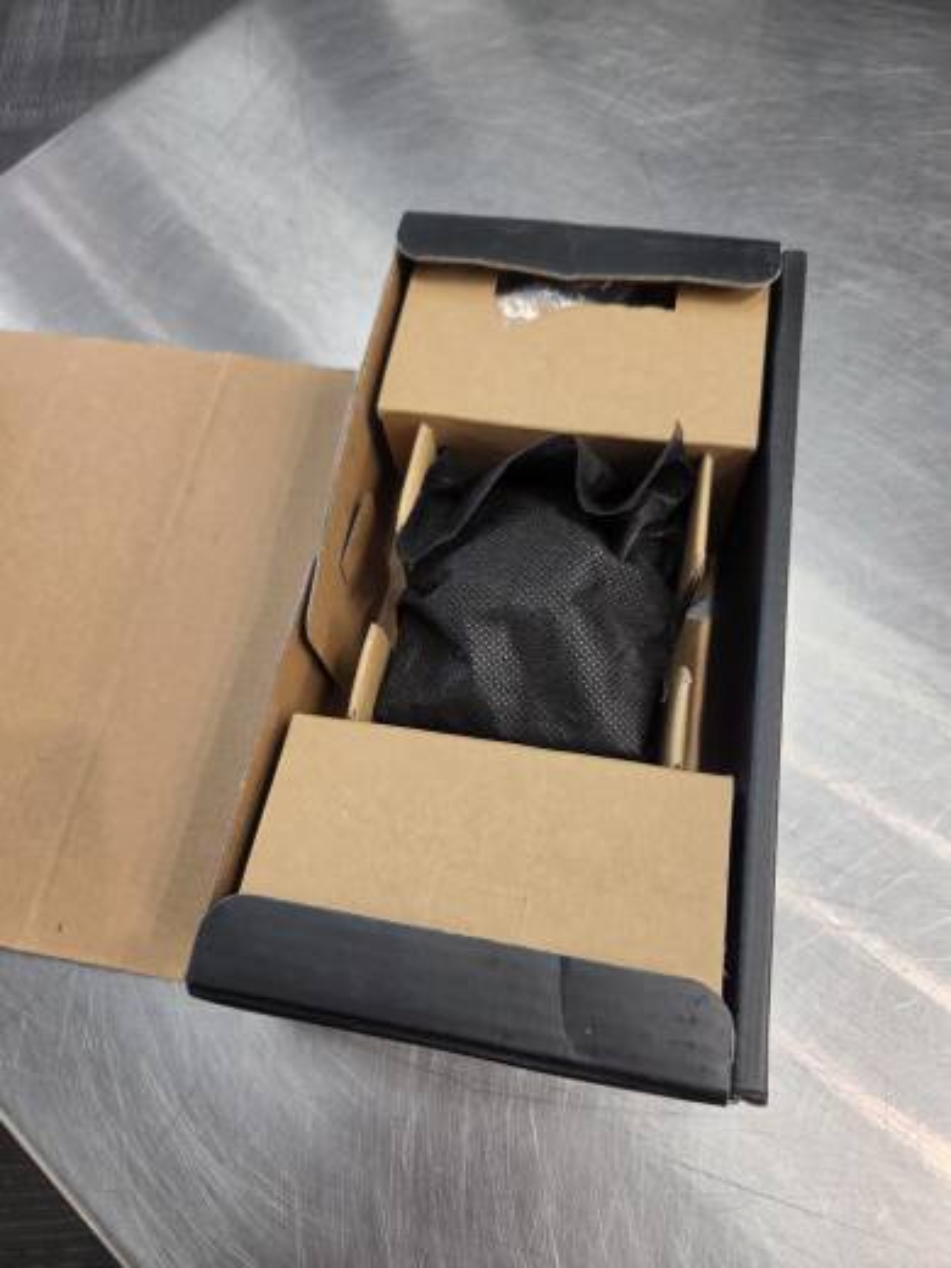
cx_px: 476
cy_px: 634
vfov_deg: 73.9
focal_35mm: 23
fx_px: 843
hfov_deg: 58.9
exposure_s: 1/120
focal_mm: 5.4
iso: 64
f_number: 1.8
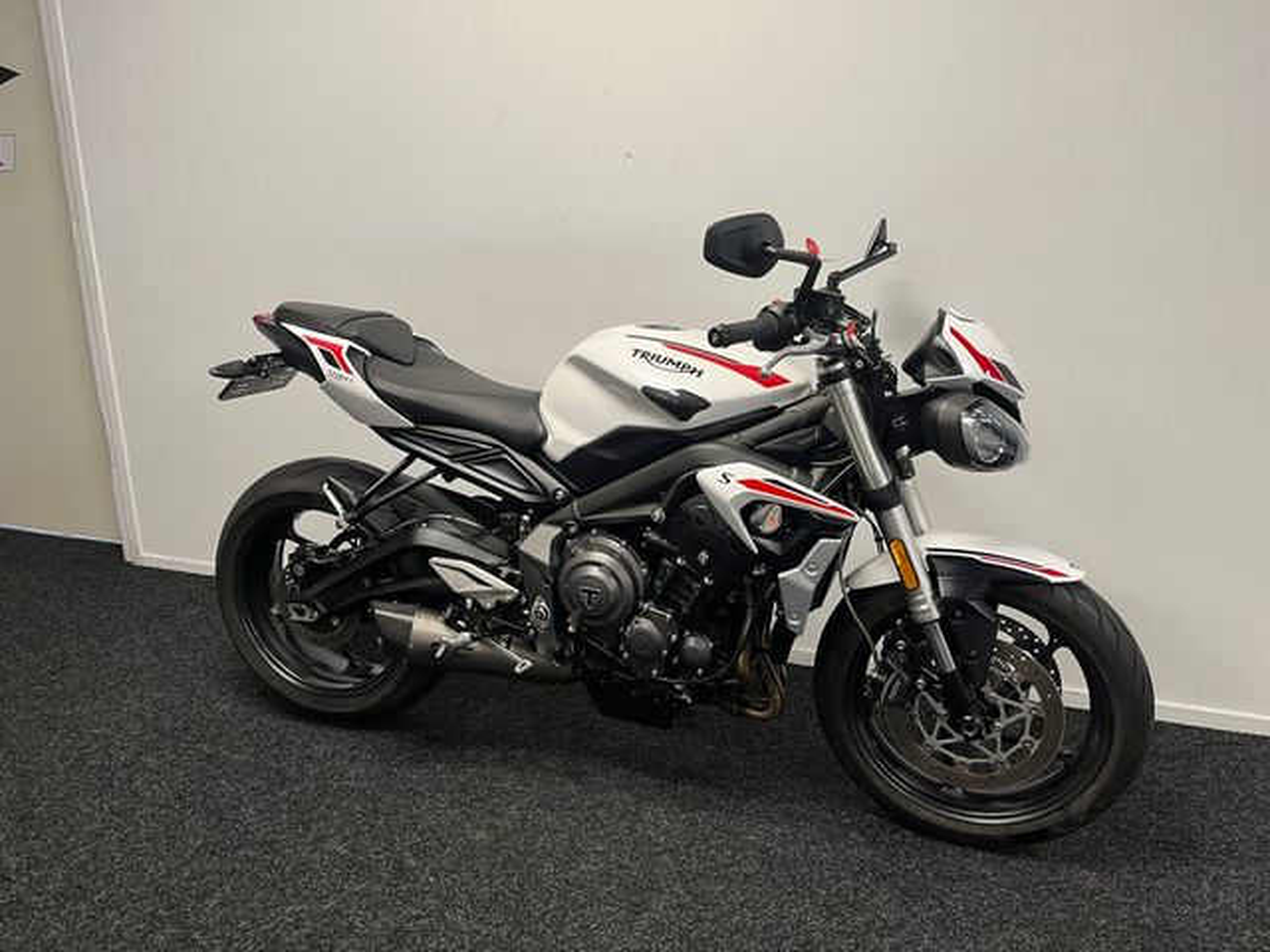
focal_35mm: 26
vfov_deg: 53.1
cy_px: 476
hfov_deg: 67.3
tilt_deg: -16.5
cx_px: 635
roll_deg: +0.2
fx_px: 954
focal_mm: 5.1
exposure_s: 1/50
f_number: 1.6
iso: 80
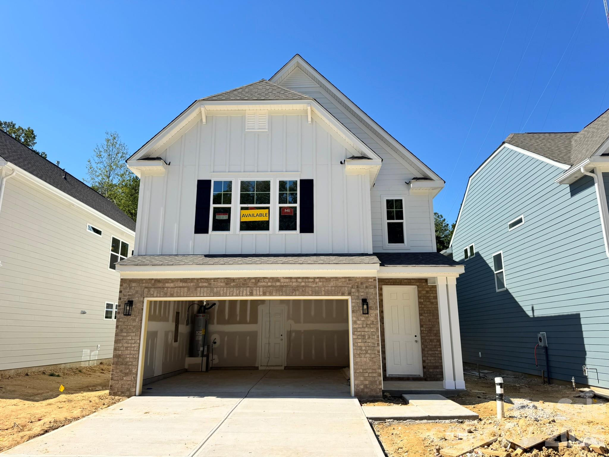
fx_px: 422
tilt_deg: +12.7
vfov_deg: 56.8
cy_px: 228
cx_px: 304
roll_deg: +0.1
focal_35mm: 24
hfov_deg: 71.6
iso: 80
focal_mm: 6.76
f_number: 1.78
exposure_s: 1/2833
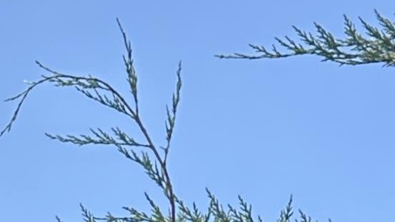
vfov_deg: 5.7
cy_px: 902
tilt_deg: +5.5
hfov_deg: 11.5
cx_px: -175
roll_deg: -1.3
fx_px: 1896
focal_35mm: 181
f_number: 1.78
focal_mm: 6.86
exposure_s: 1/2732
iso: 80
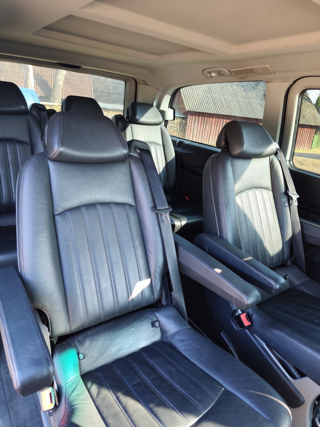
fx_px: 283
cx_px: 160
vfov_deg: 73.9
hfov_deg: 58.9
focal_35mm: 23
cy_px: 214
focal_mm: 6.07
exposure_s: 1/52.1
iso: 200
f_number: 1.7
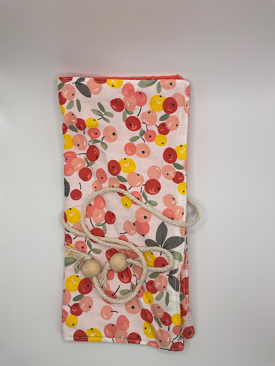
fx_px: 307
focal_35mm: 29
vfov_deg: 61.7
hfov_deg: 48.2
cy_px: 183
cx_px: 138
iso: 25
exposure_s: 1/367
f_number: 1.8
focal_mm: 3
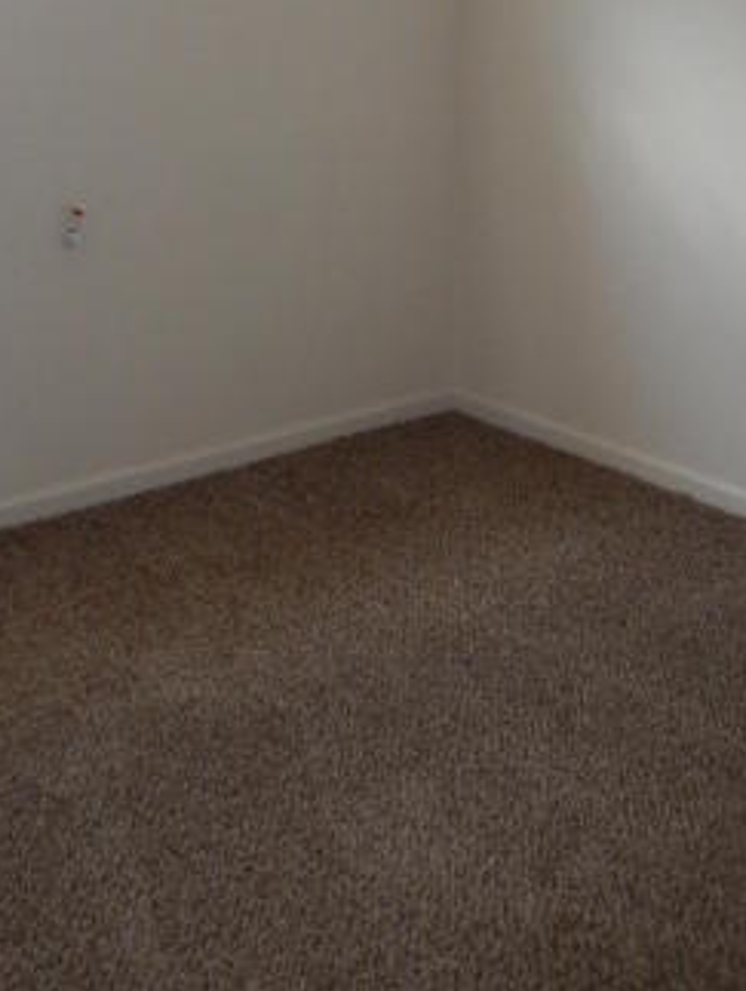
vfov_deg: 31.4
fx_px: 1635
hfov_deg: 25.5
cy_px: 15
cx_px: 233
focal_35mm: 57
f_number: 2.8
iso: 200
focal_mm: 4.3
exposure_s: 1/30
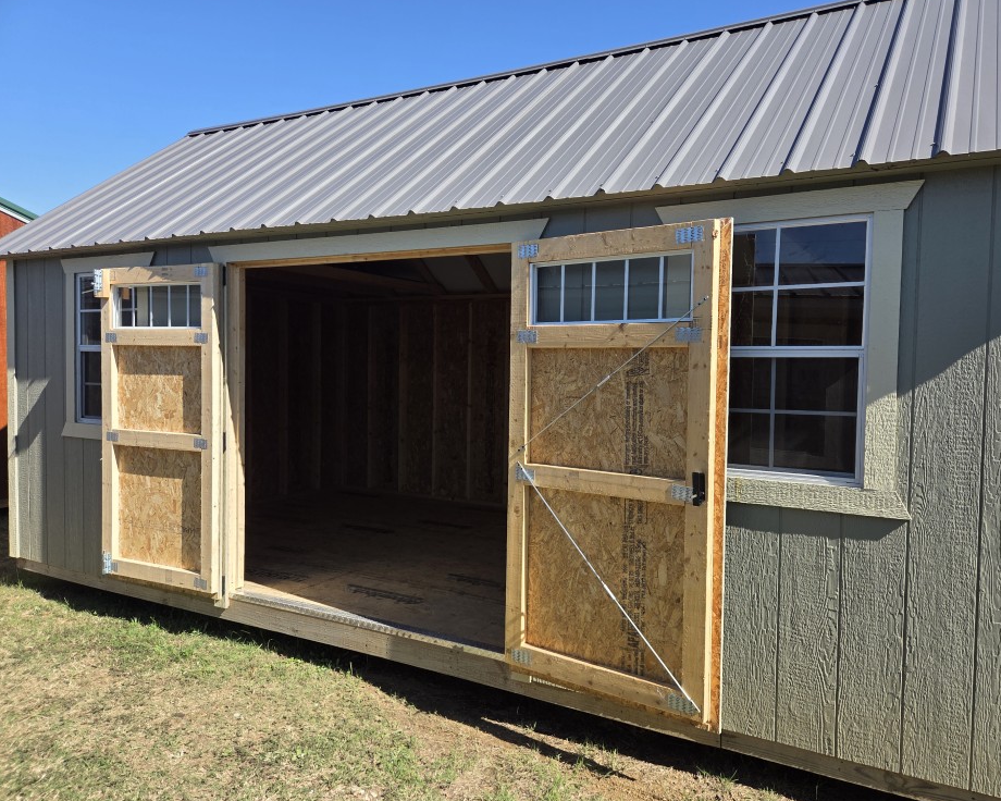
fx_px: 741
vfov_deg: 56.8
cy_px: 406
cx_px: 551
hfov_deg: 67.9
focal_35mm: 25
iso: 80
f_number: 1.8
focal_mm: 5.4
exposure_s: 1/2635
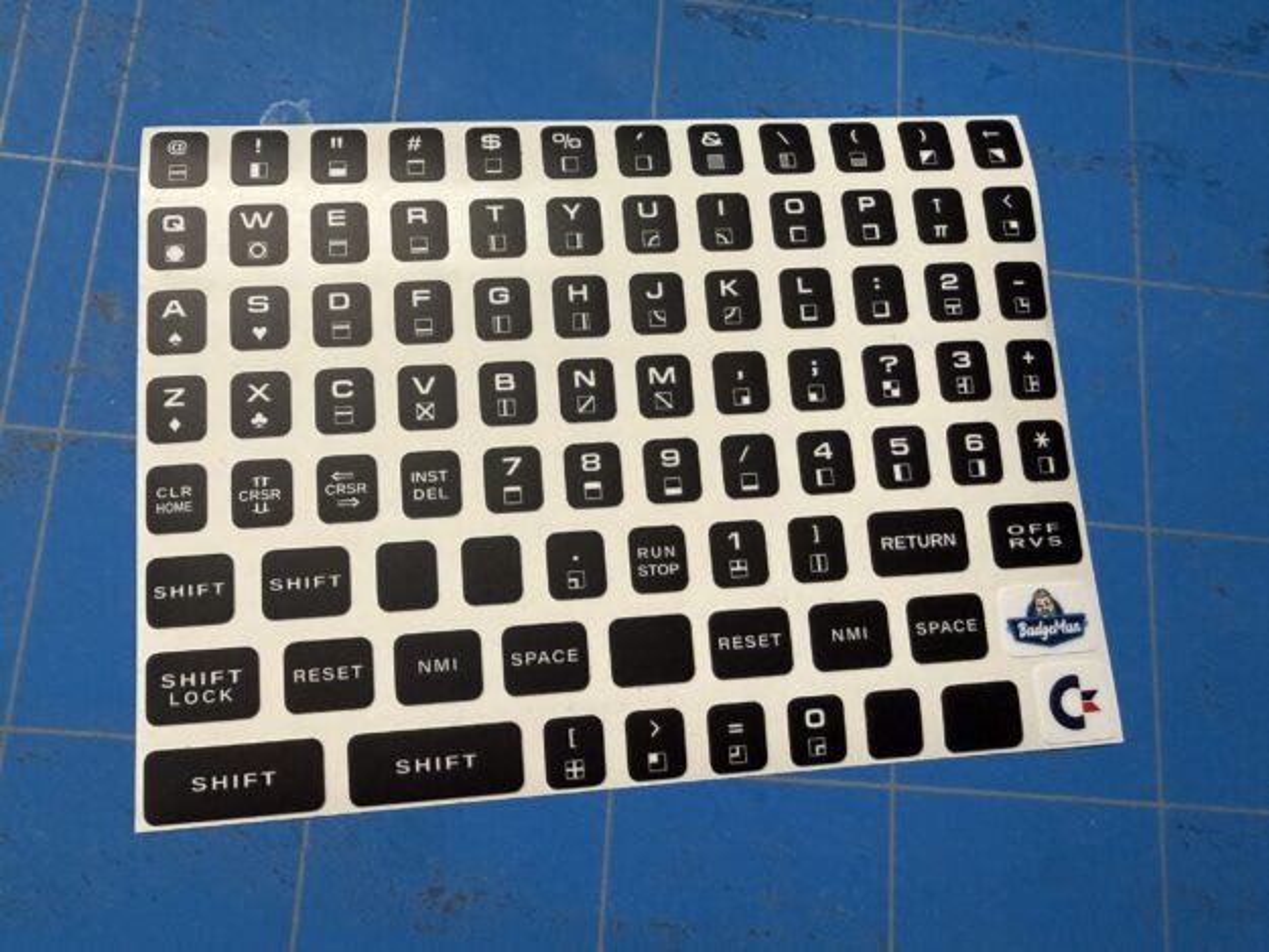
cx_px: 634
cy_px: 476
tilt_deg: -77.5
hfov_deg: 71.6
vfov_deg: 56.8
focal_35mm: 24
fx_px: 880
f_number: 2.2
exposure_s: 1/63
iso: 250
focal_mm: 2.22
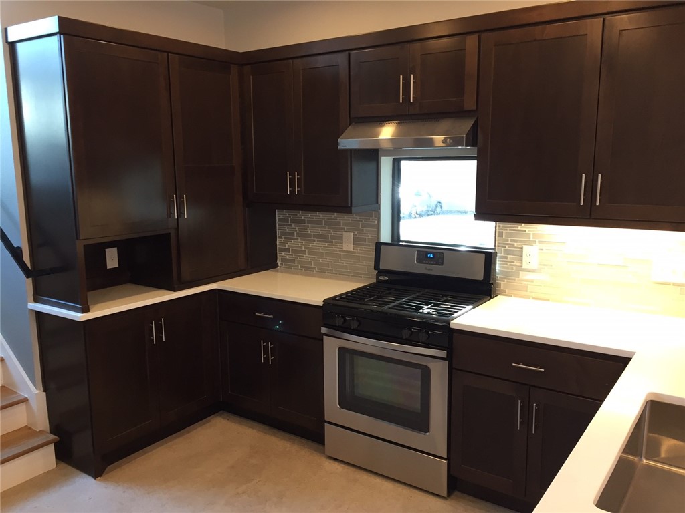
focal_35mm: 29
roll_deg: -1.6
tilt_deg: -8.7
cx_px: 342
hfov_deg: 61.7
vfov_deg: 48.2
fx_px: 574
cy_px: 256
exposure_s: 1/30
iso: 80
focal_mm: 4.15
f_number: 2.2
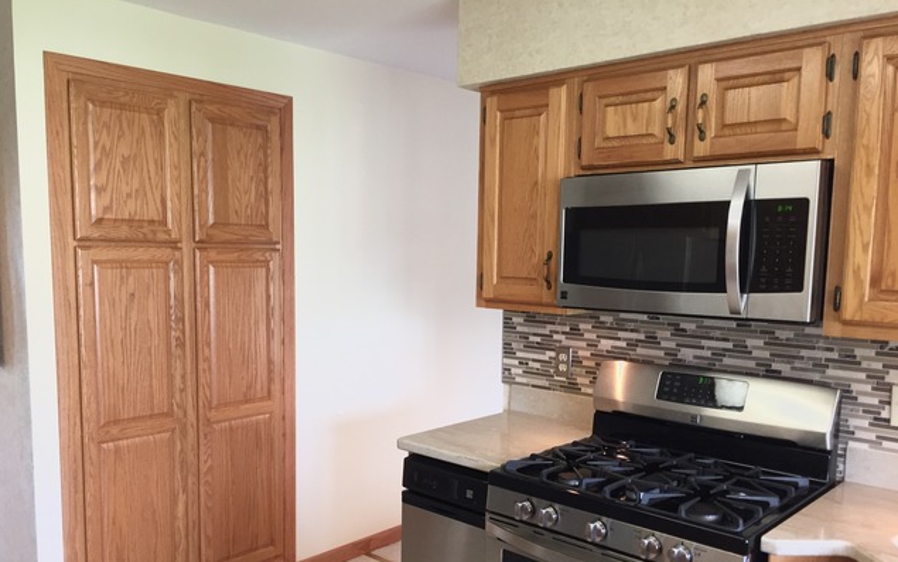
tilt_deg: -7.6
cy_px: 337
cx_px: 447
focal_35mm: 31
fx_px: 759
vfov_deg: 40.4
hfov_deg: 61.2
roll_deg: -0.7
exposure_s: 1/30
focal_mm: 4.15
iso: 100
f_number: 2.2
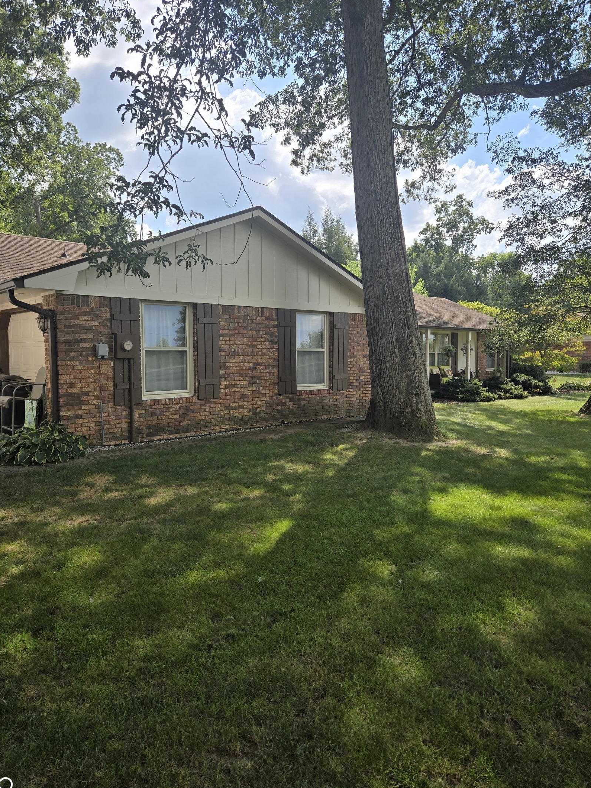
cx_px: 285
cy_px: 382
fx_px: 569
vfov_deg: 69.4
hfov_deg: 54.9
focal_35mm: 25
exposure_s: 1/2252
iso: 25
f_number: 1.8
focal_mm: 5.4
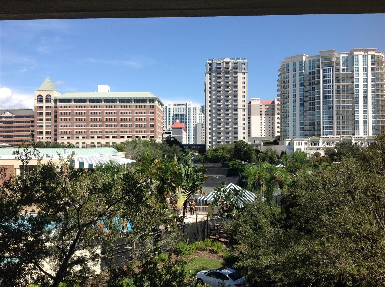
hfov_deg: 52.7
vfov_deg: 40.6
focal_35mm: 35
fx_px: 389
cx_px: 192
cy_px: 144
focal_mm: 4.28
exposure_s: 1/1592
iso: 50
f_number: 2.4
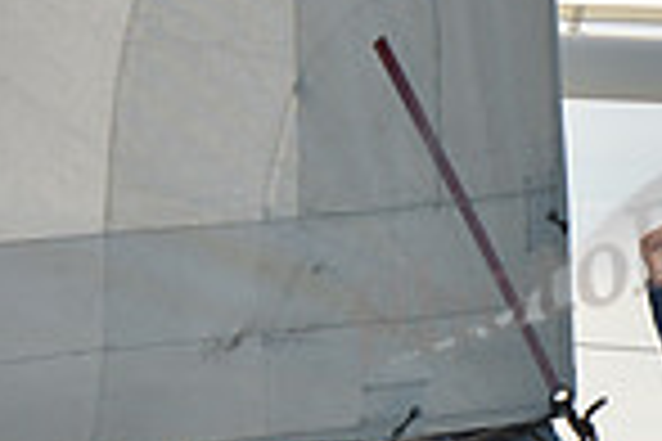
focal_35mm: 276
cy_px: 839
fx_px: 5075
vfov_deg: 4.9
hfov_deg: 7.2
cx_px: 1216
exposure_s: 1/640
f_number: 5.6
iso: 250
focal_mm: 70
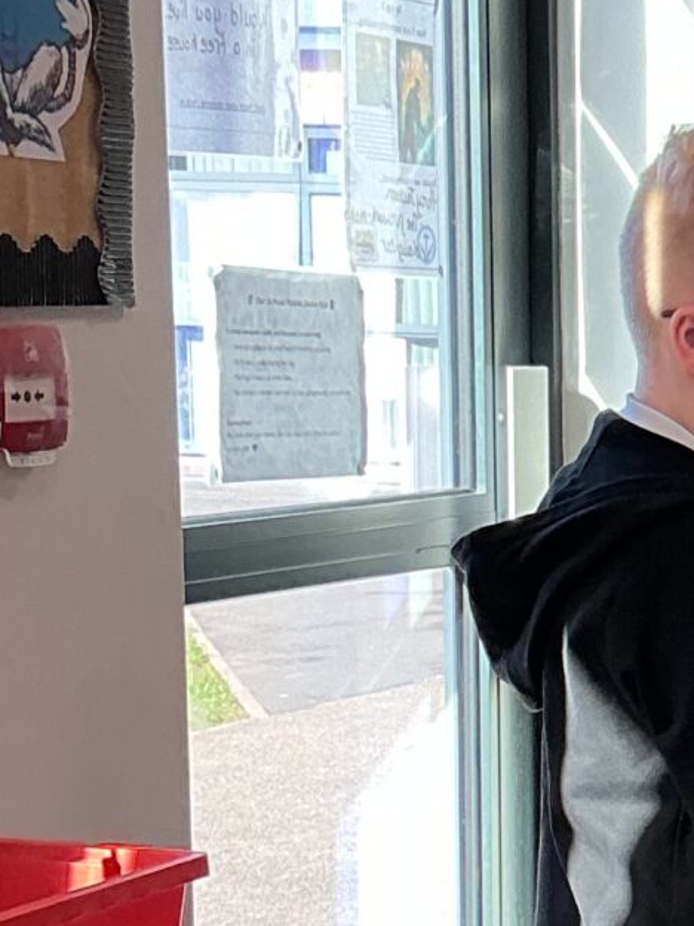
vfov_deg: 16.4
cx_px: 1106
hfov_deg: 11.8
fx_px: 3181
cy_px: 788
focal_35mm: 119
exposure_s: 1/120
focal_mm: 3
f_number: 1.8
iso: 40
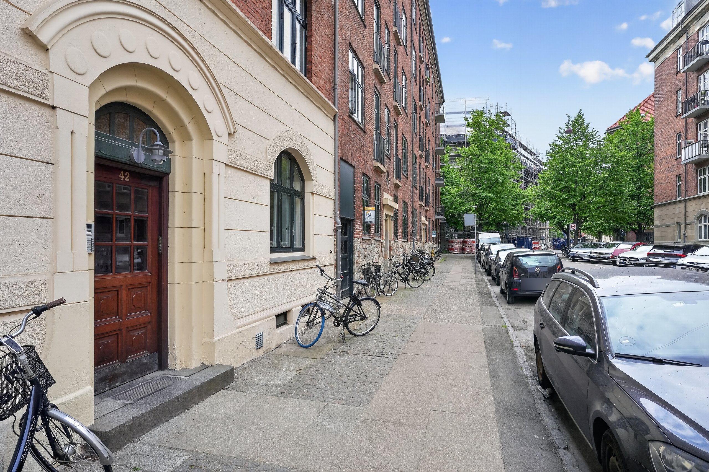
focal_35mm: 21
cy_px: 236
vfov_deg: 59.5
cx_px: 354
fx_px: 414
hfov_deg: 81.2
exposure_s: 1/250
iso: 400
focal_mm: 21
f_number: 8
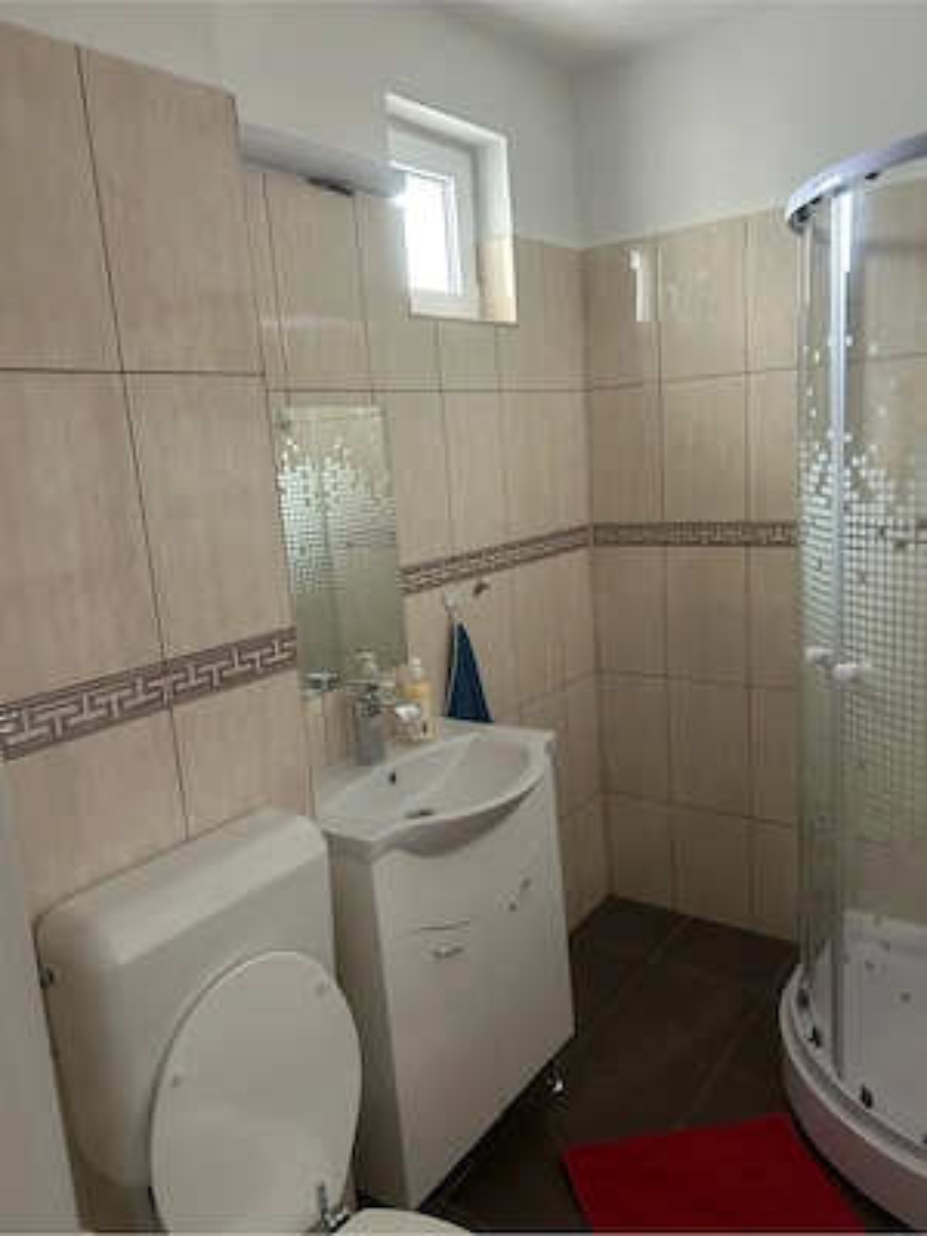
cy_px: 618
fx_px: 928
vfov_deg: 67.3
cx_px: 464
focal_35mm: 26
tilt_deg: -11.1
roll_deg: +3.9
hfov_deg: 53.1
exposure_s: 1/60
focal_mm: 5.7
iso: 500
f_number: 1.5
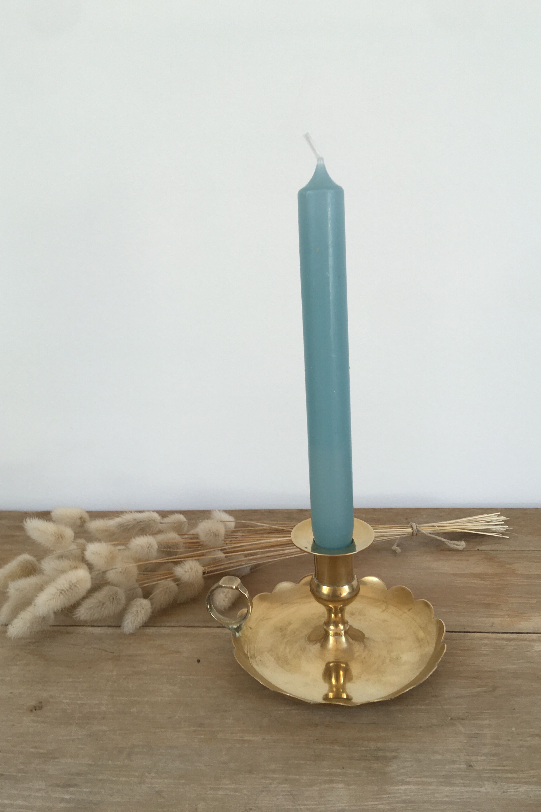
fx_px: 699
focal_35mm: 31
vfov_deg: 60.3
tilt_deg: -15.2
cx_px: 281
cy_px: 404
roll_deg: +1.9
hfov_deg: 42.3
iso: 32
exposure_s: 1/50
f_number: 2.2
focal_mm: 4.15
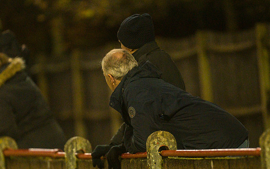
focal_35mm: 498
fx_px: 3666
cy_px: 100
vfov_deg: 2.6
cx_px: 118
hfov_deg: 4.2
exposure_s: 1/800
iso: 5000
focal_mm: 270
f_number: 2.8
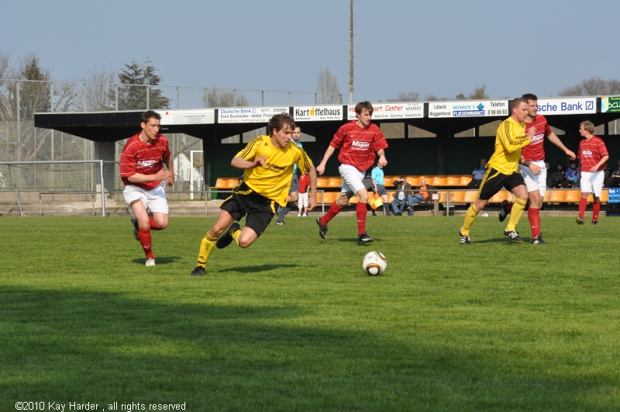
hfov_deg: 13.1
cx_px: 310
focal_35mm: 158
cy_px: 206
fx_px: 2709
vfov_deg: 8.7
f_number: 10
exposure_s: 1/1000
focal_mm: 105
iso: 800
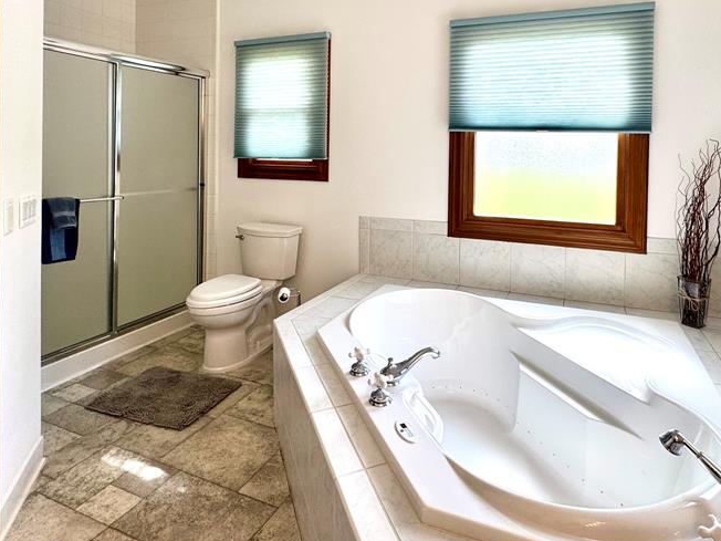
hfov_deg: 76.1
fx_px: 458
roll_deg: -1.4
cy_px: 158
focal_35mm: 22
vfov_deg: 58.9
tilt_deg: -1.2
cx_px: 403
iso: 64
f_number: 2.2
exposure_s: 1/120
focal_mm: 2.22
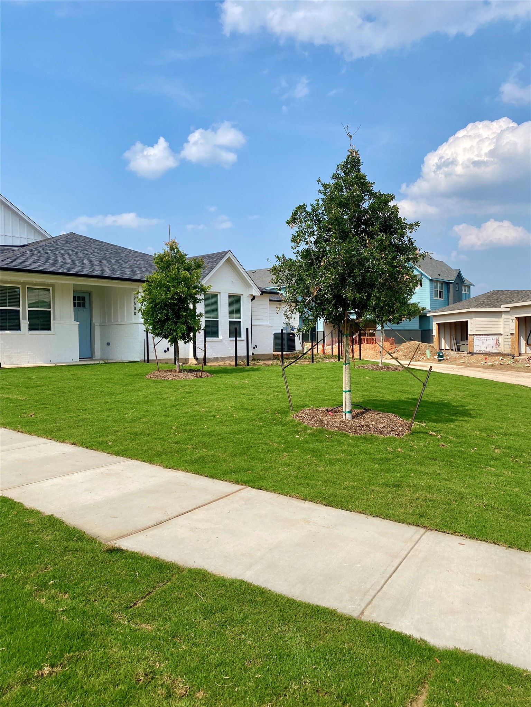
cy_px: 354
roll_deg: +1.0
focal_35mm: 26
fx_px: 532
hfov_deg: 53.1
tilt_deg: -0.1
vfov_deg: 67.3
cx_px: 266
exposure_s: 1/3984
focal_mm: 4.25
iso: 32
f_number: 1.8
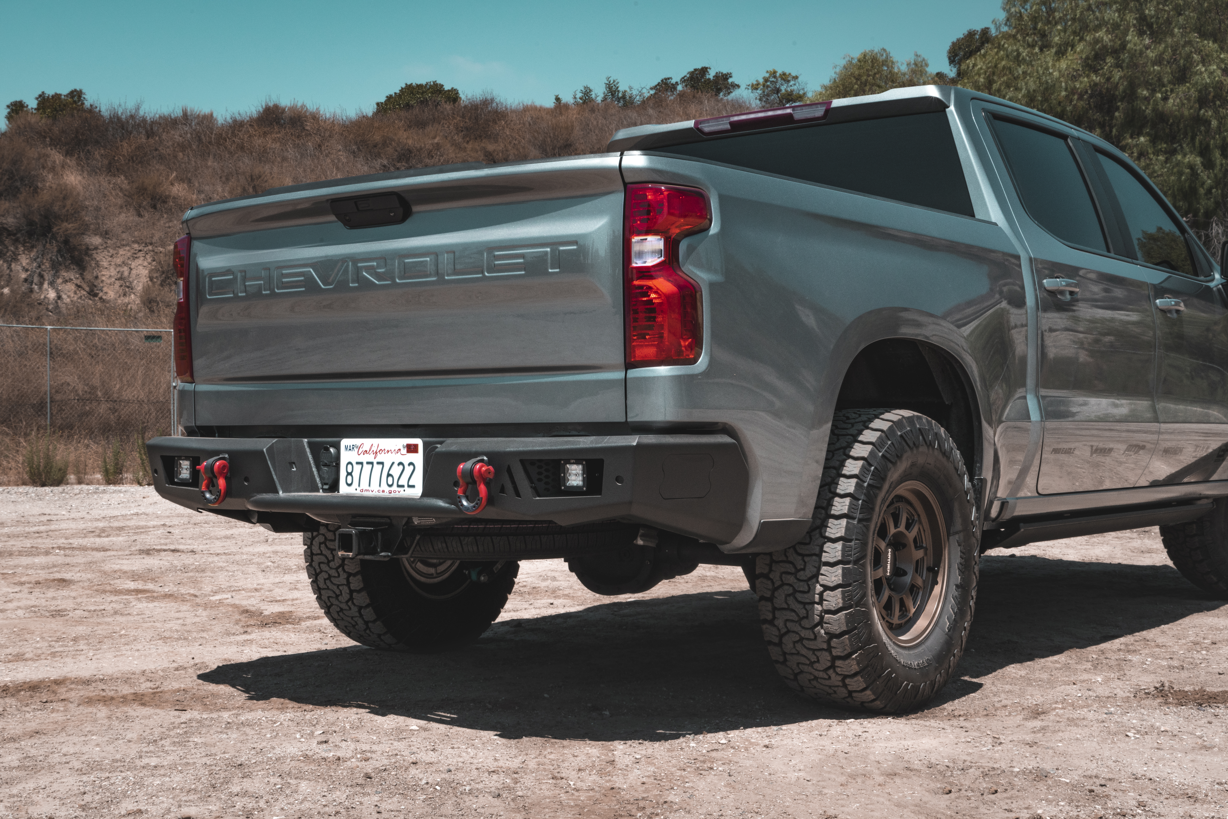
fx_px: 1637
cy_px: 410
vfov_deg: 28.1
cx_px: 614
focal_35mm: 48
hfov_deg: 41.1
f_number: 22
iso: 800
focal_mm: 48
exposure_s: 1/320
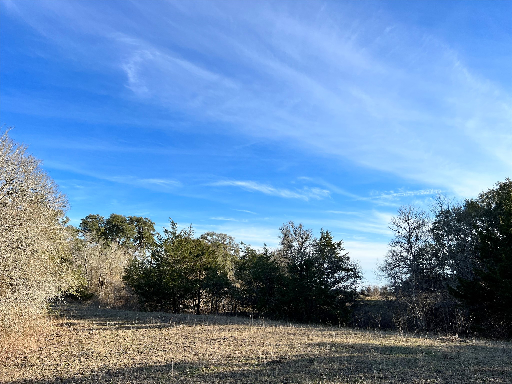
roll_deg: +2.0
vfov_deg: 53.1
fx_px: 385
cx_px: 256
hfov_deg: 67.3
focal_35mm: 26
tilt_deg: +16.4
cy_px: 192
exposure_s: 1/3460
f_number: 1.5
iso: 50
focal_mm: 5.7
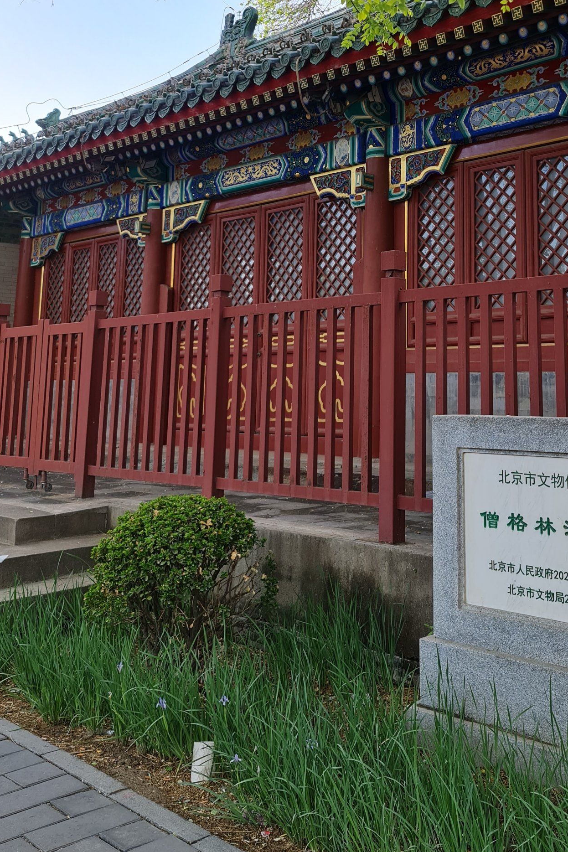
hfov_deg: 34.7
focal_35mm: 38
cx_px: 375
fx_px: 899
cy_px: 268
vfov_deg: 49.6
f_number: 1.8
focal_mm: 7
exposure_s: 1/175
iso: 50
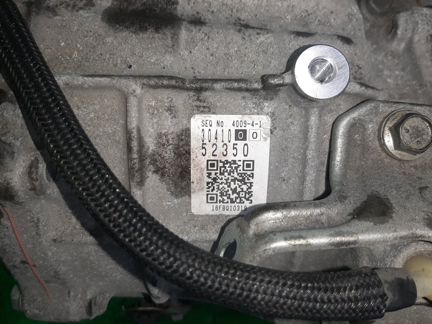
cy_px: 162
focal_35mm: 26
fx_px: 324
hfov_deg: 67.3
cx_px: 216
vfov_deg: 53.1
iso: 79
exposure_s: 1/100
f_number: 1.7
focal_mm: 3.93
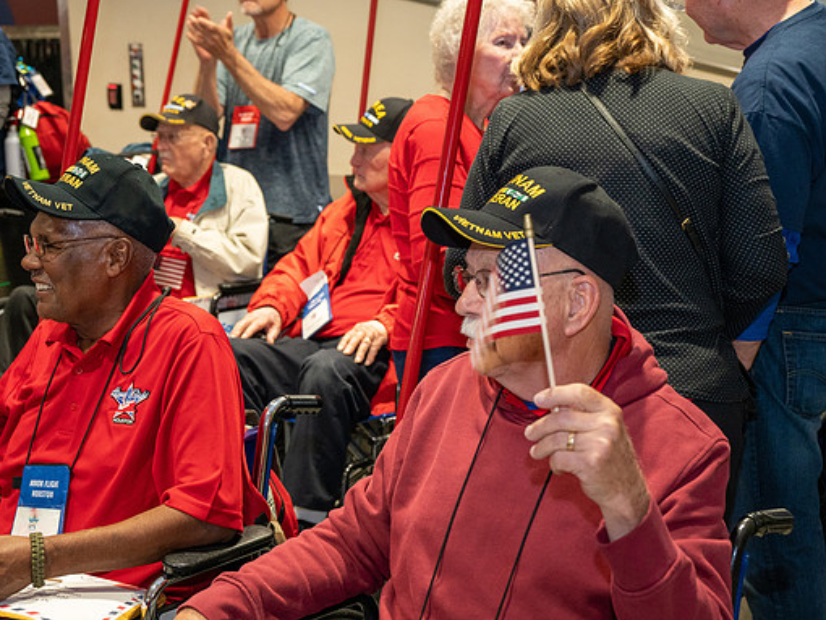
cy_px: 311
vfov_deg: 24.8
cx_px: 445
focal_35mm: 59
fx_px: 1409
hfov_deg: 32.7
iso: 3600
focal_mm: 54
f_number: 5.6
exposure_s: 1/60
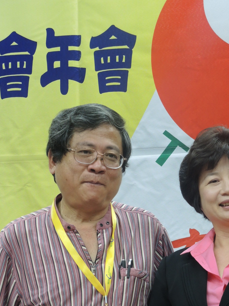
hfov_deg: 10.1
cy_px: 239
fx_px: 1297
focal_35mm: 147
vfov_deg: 13.4
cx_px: 146
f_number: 3.2
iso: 400
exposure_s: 1/30
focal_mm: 19.7
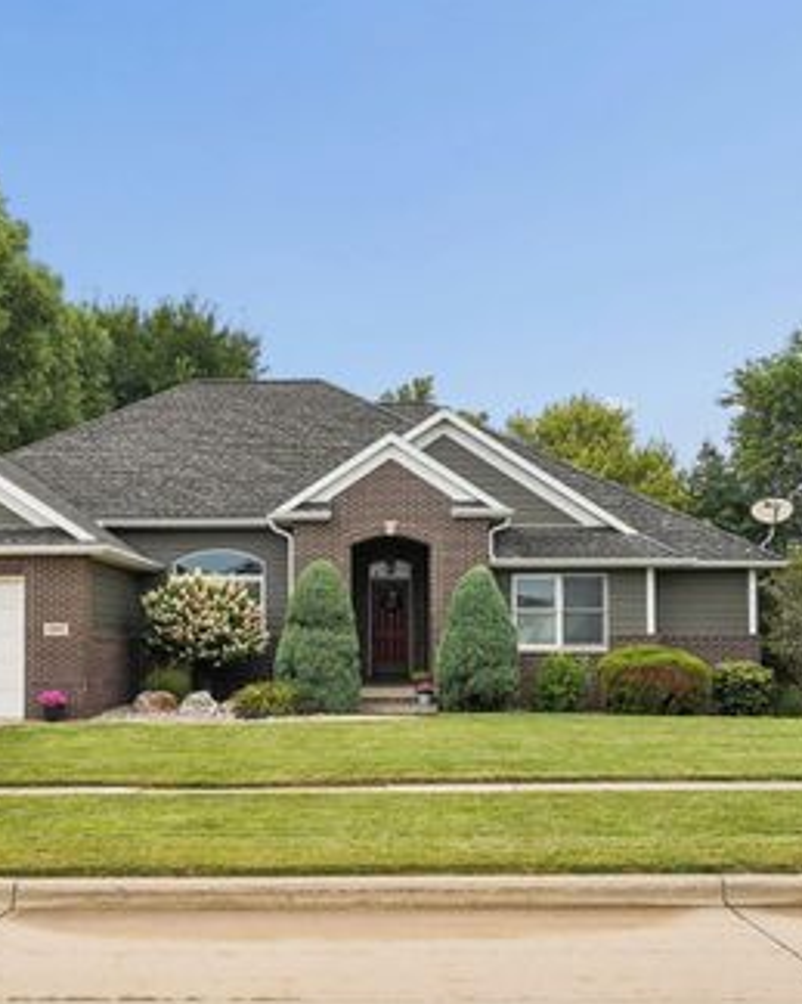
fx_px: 861
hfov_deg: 46.0
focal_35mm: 29
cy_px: 513
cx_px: 108
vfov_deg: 60.5
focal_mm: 20
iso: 400
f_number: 9
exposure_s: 1/320
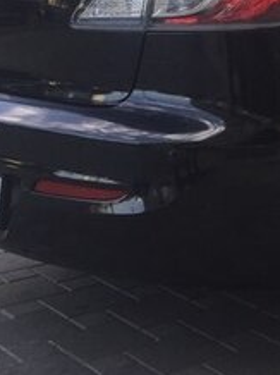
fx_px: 951
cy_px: 37
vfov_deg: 21.8
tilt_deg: -6.5
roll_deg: -2.2
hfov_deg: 14.9
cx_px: 478
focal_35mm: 88
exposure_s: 1/347
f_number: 2.2
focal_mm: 4.15
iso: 32
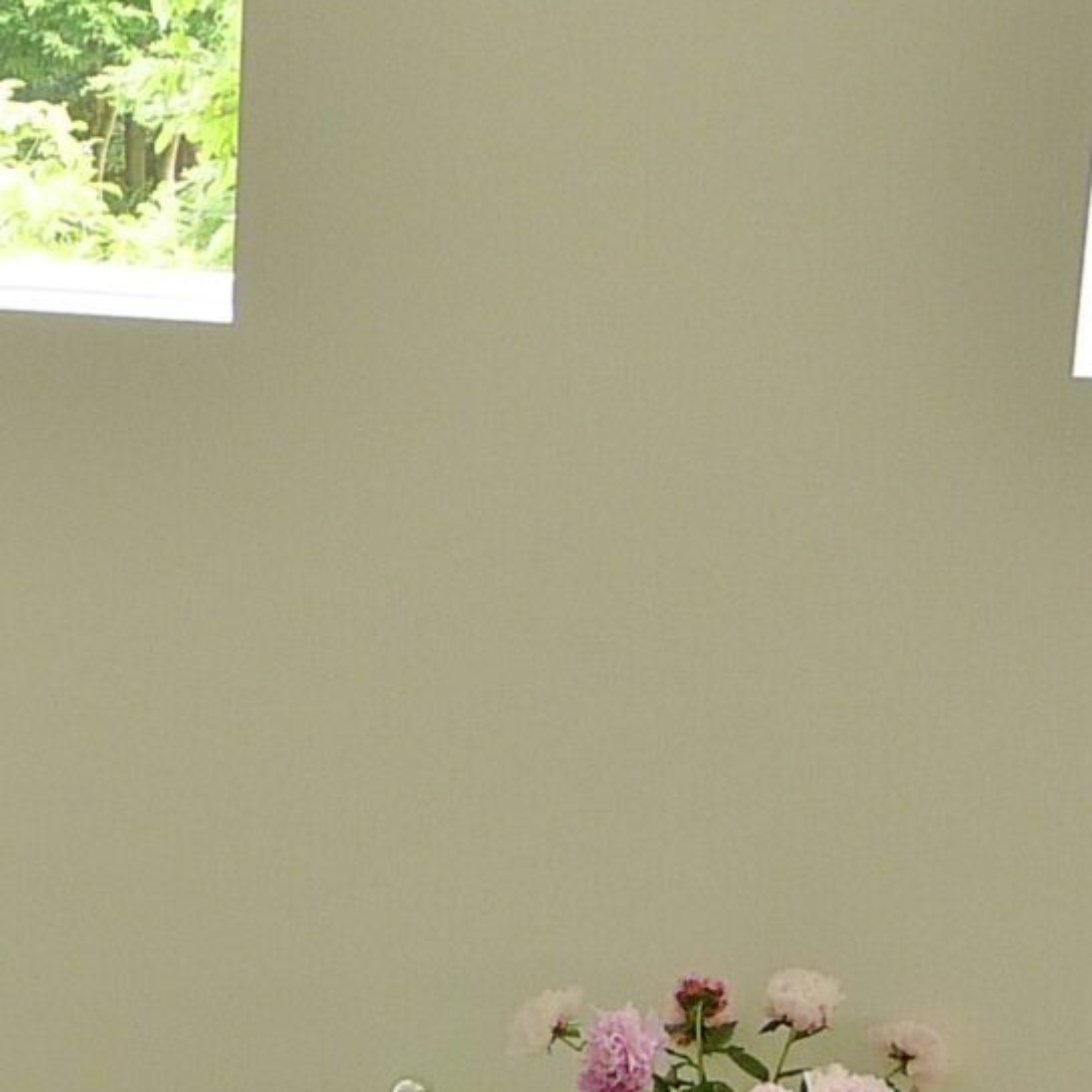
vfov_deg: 17.9
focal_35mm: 96
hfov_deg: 16.2
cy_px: 953
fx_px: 3426
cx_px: -642
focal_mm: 5.1
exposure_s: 1/60
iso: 200
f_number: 2
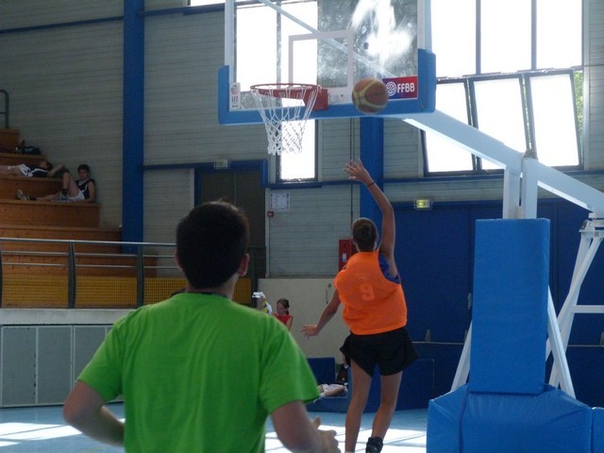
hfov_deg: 16.1
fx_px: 2129
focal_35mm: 122
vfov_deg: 12.1
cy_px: 226
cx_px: 302
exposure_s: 1/320
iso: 500
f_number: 3.6
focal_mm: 21.9
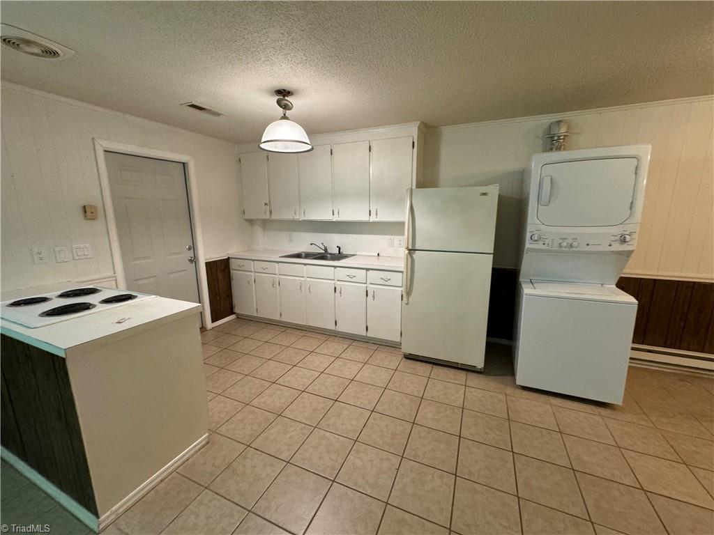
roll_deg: +0.2
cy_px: 268
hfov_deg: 102.1
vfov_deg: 85.7
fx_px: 289
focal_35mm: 14
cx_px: 357
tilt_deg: -10.6
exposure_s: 1/60
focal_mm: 2.22
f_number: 2.2
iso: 500
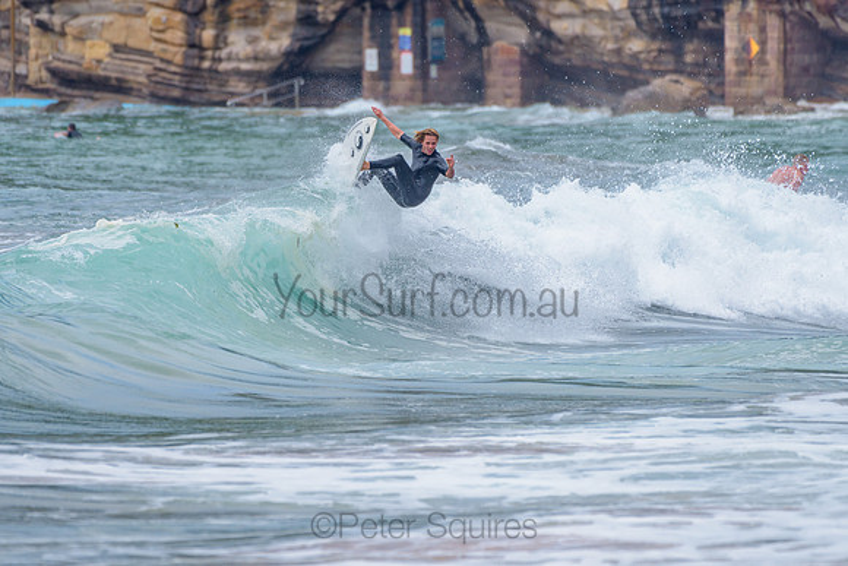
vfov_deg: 2.2
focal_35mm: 613
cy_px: 266
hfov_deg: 3.4
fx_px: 14445
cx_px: 363
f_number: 5.6
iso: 280
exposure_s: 1/2000
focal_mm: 500
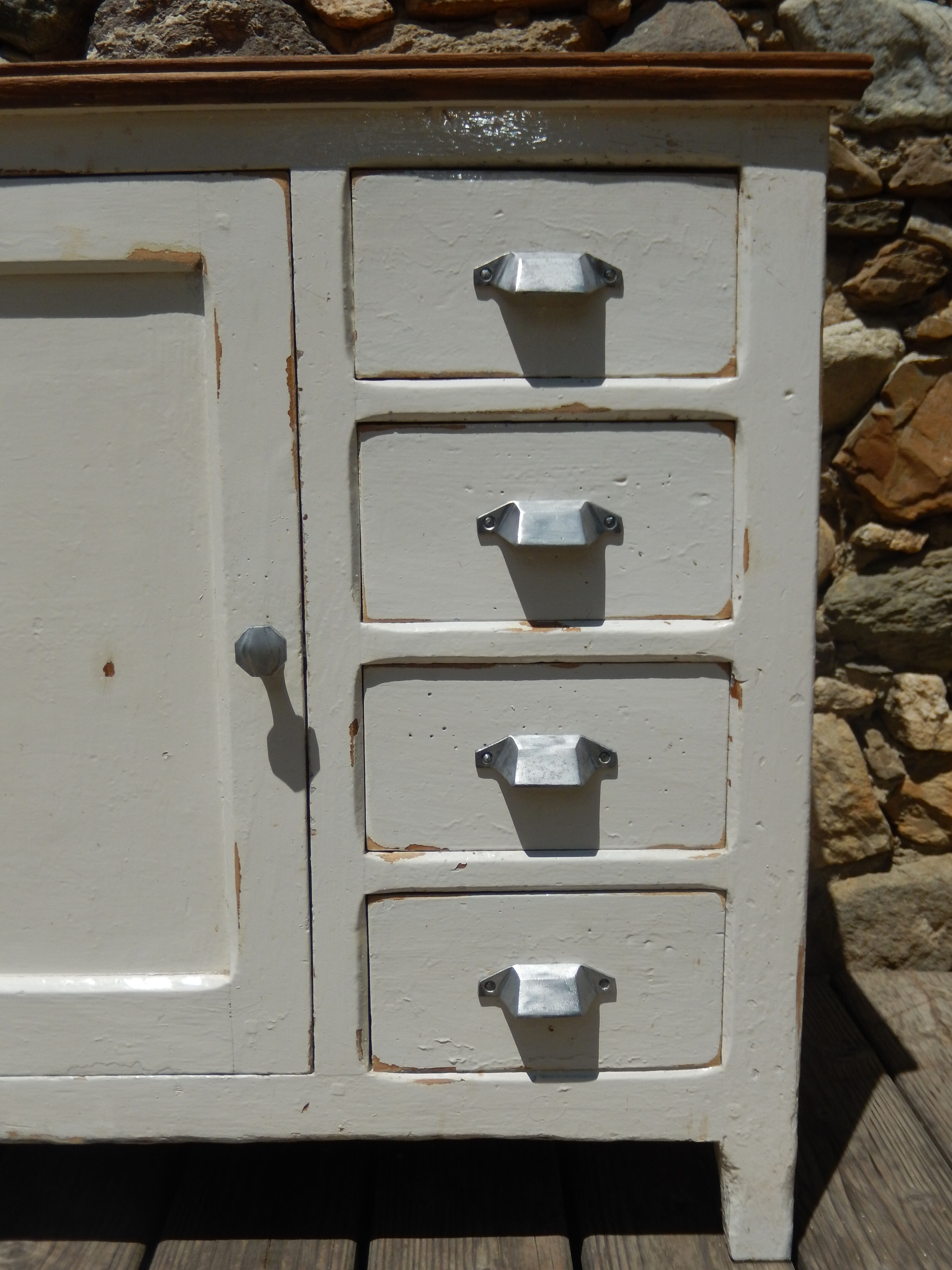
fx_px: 1320
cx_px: 476
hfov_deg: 39.7
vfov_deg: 51.4
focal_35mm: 36
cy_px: 635
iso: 125
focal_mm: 6.5
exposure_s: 1/800
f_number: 8
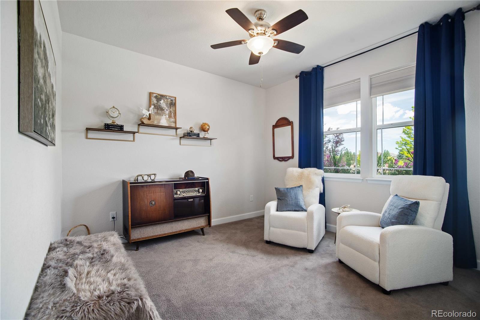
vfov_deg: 77.3
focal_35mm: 15
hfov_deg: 100.4
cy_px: 160
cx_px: 240
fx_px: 200
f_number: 9
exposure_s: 1/10
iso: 200
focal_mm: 15
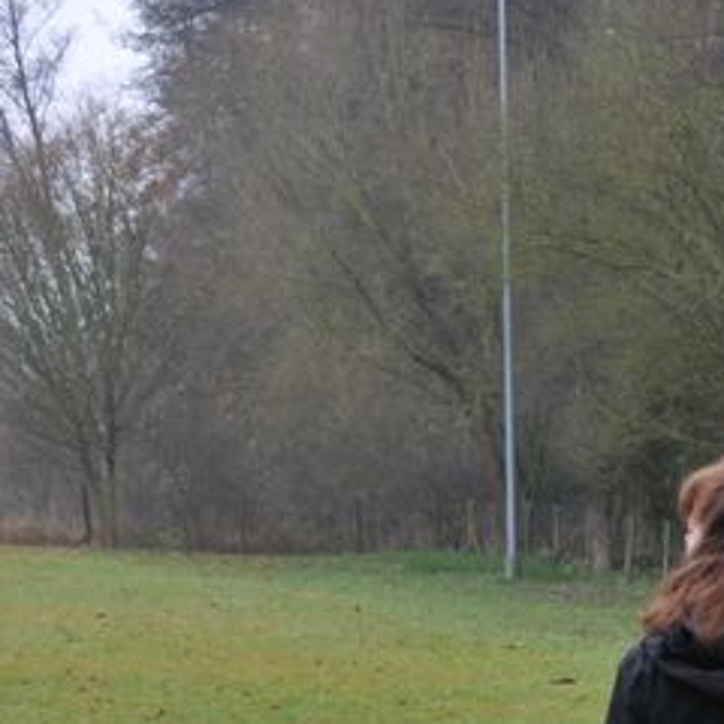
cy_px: 594
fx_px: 4212
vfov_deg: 9.8
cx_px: 911
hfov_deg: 9.7
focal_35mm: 178
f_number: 5.6
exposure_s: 1/200
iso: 400
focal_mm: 42
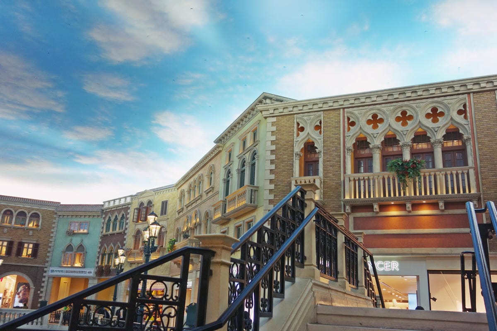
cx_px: 248
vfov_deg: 38.9
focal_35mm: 34
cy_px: 166
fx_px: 469
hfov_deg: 55.8
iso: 125
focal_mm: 12.48
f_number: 2.8
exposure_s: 1/80
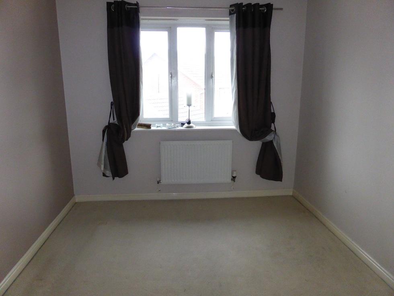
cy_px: 148
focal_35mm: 25
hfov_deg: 69.4
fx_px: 285
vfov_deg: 54.9
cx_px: 197
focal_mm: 4.3
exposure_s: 1/125
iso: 800
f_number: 3.3
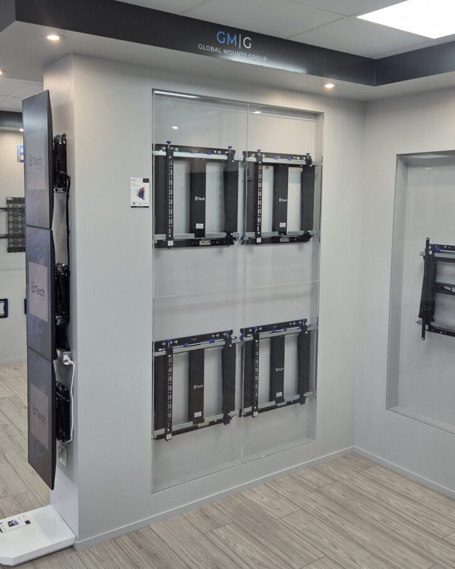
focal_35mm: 34
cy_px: 250
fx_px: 573
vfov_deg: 52.7
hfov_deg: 43.3
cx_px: 223
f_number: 1.8
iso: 80
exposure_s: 1/100
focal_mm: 5.4
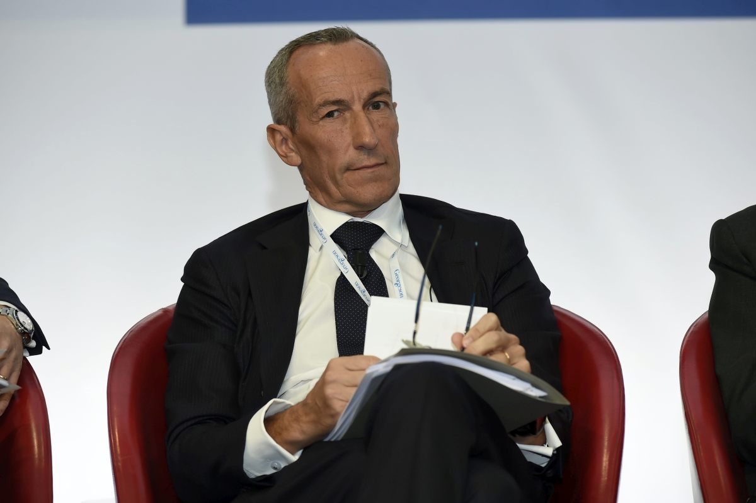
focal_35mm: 155
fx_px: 3253
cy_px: 252
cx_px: 378
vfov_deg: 8.8
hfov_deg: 13.3
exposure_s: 1/160
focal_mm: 155
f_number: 5.6
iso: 800
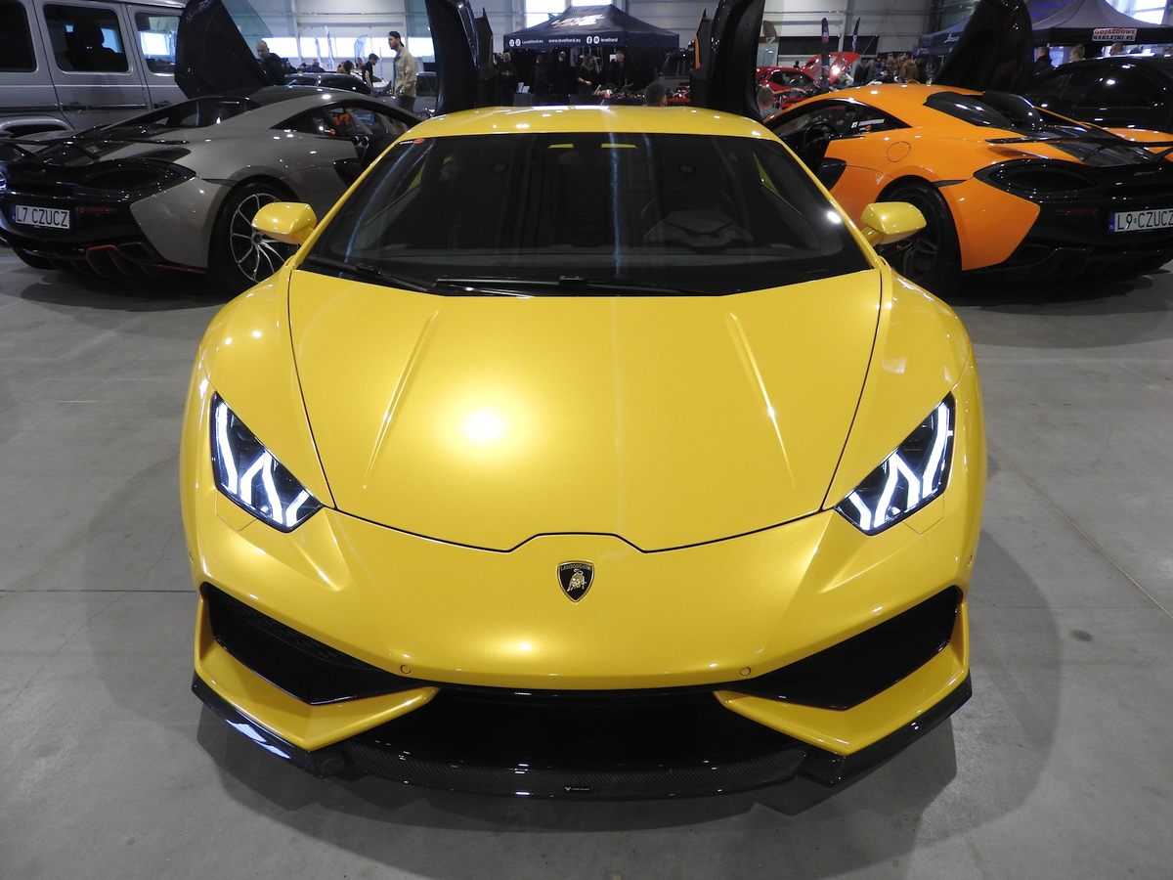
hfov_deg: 71.6
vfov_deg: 56.8
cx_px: 586
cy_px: 440
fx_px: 813
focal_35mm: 24
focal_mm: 4.3
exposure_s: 1/30
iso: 180
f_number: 3.3
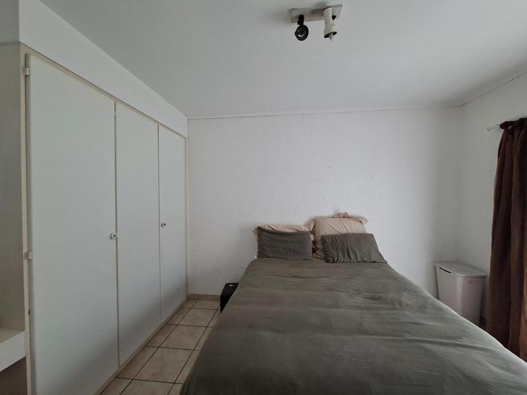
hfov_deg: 106.2
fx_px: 198
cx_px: 264
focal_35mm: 13
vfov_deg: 89.9
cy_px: 198
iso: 160
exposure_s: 1/40
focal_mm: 1.74
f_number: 2.2
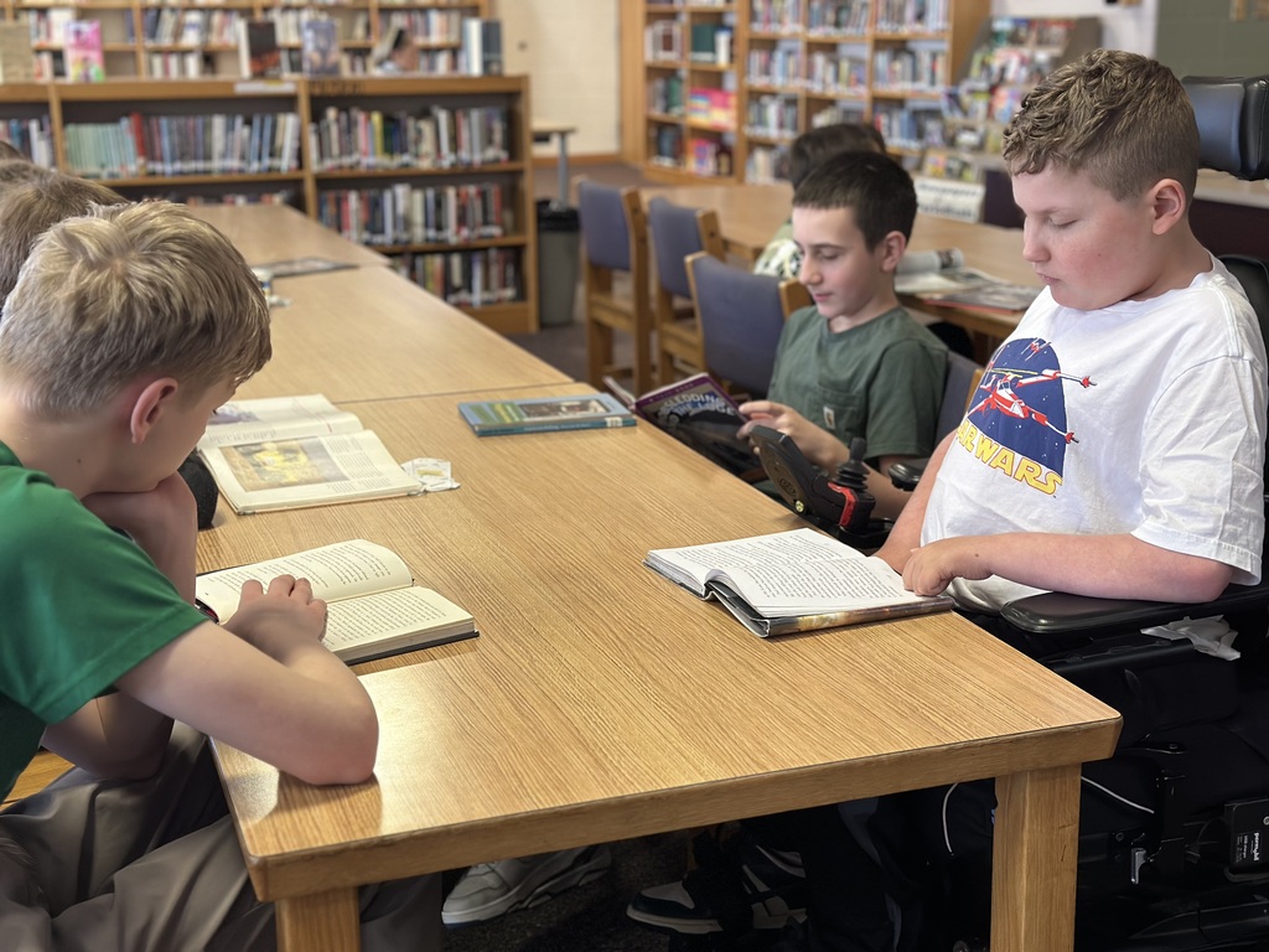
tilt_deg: -14.3
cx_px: 634
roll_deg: +0.2
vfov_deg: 30.3
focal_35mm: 48
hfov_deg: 39.7
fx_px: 1760
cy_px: 476
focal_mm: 6.86
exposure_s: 1/60
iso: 250
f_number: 1.78
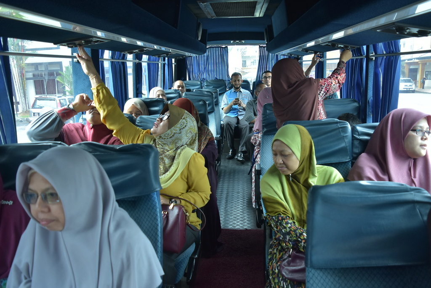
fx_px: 324
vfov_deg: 48.0
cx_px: 216
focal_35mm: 27
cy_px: 144
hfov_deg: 67.3
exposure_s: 1/200
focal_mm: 18
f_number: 3.5
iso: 400
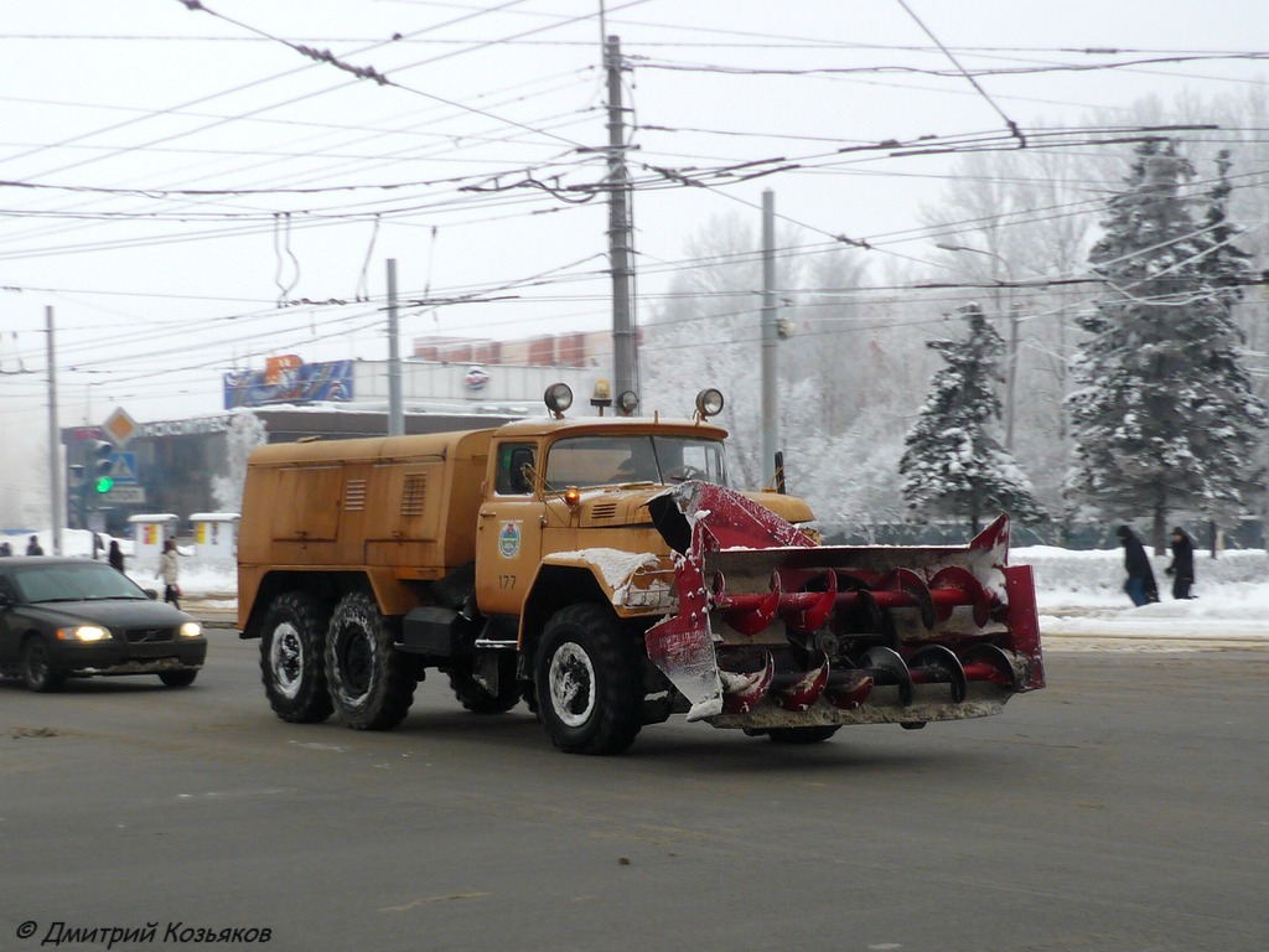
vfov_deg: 30.9
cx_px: 634
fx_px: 1723
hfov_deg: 40.4
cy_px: 476
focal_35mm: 47
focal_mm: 7.8
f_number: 3.1
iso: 100
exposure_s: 1/100
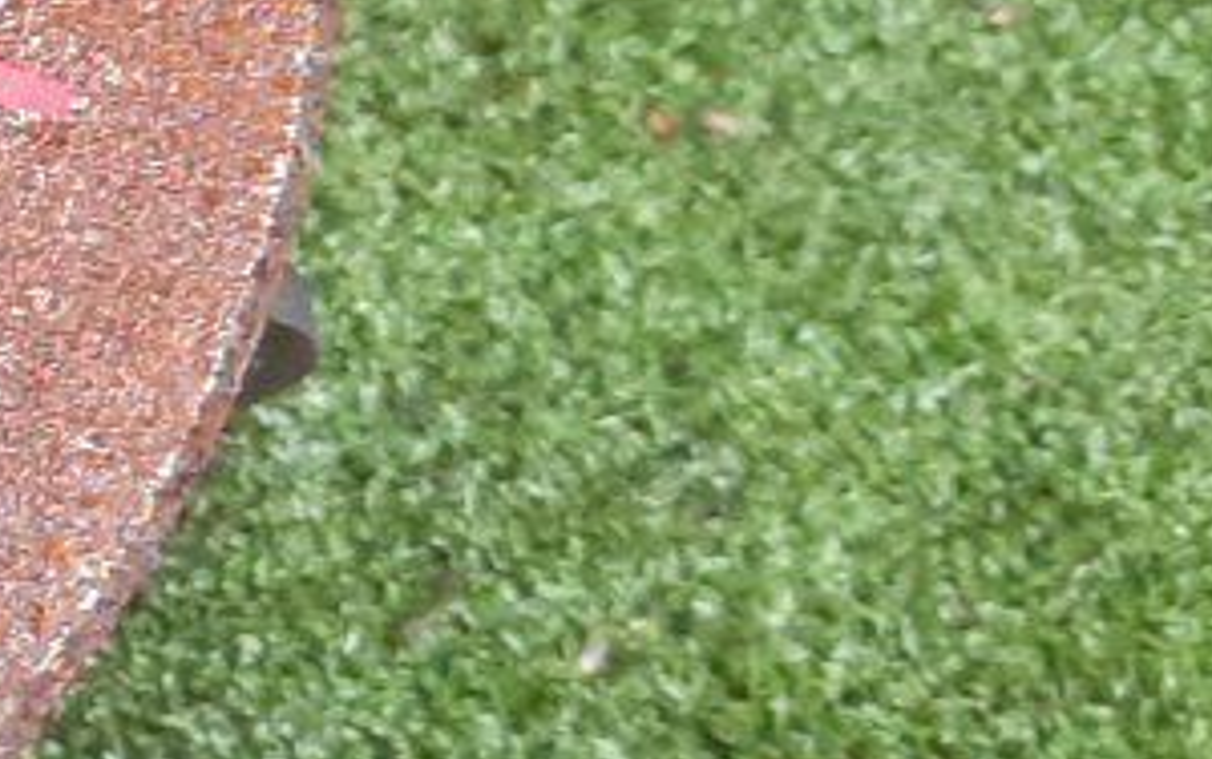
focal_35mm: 127
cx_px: -1357
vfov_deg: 10.3
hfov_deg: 13.6
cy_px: 36
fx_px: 4198
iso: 357
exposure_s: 1/33
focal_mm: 4.6
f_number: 2
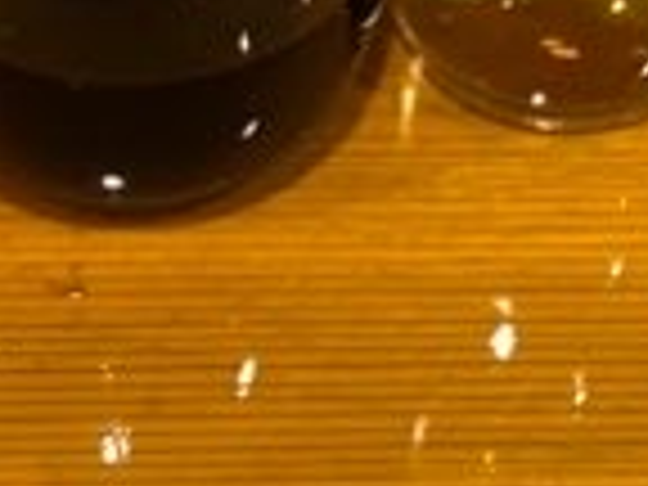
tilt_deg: -68.2
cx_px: 81
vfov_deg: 7.1
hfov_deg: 10.9
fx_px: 3388
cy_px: 1562
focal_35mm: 181
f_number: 1.8
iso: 125
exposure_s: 1/50
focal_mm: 4.25
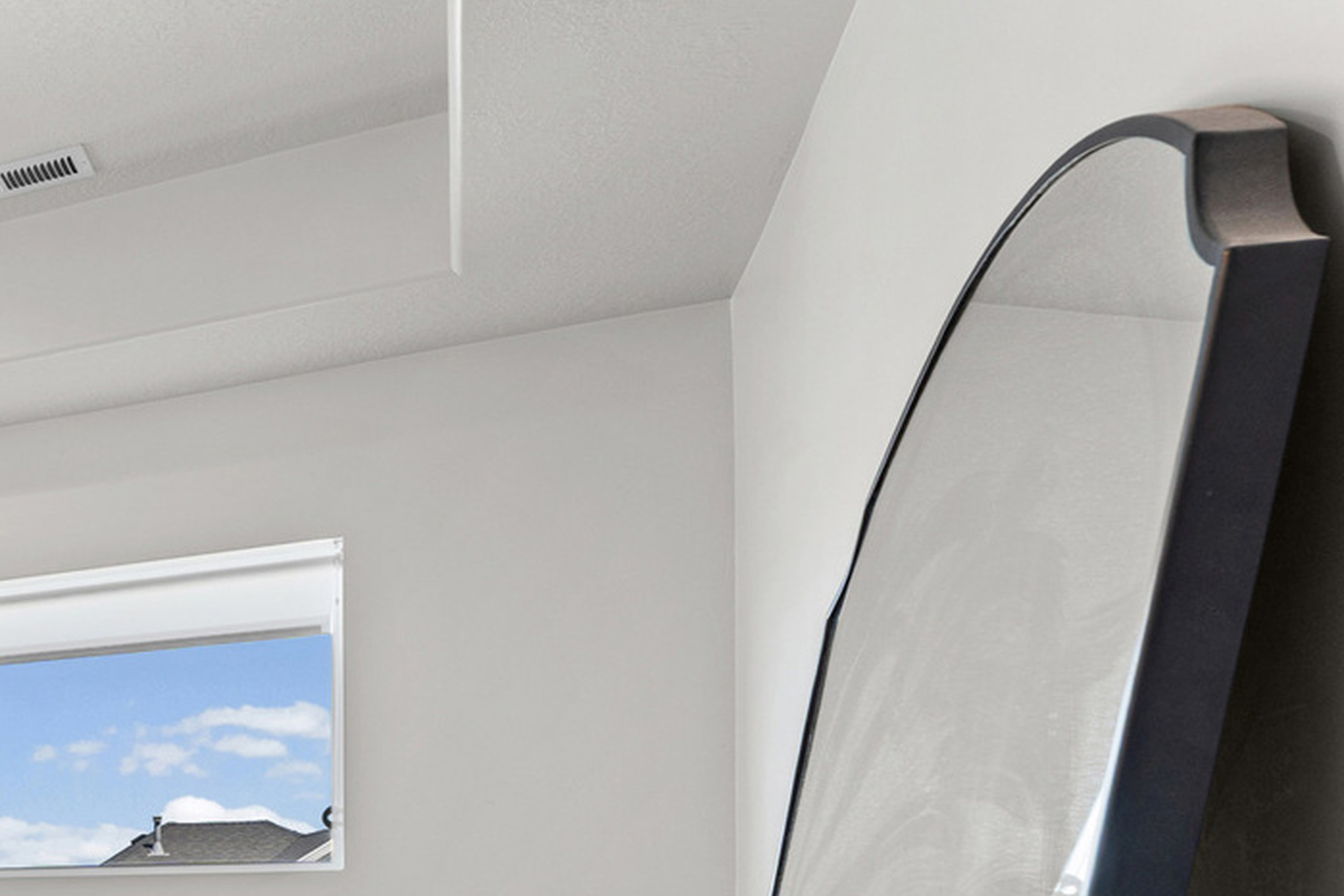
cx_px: -585
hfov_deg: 30.7
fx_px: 1531
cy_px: 933
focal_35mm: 41
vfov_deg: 30.0
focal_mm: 14
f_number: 9
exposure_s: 1/4
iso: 250
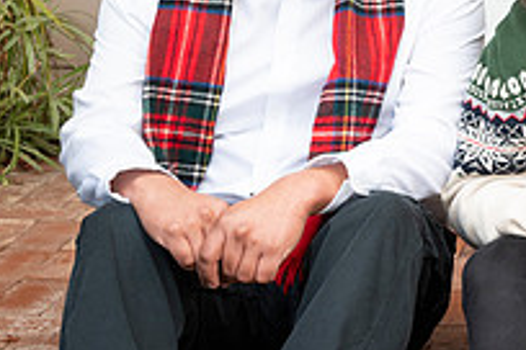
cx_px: 668
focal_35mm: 131
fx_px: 1914
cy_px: 120
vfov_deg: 10.5
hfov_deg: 15.0
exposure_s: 1/160
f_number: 5.3
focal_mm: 46
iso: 400
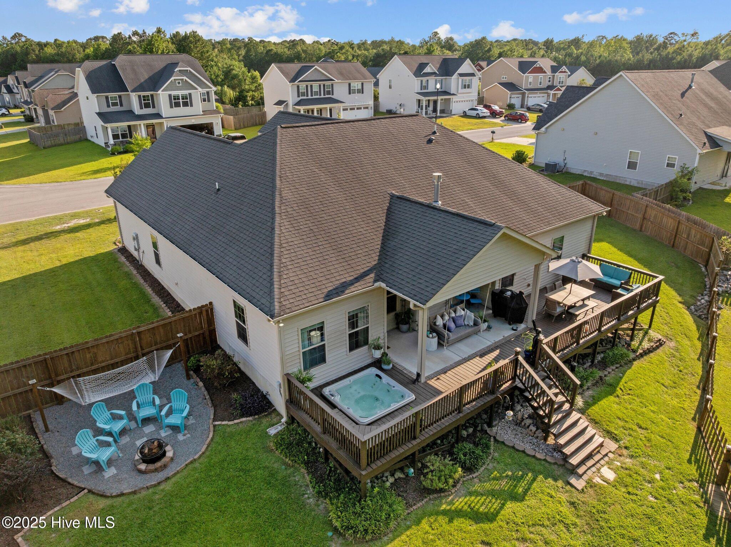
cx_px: 366
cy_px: 274
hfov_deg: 71.6
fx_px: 506
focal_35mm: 24
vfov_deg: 56.8
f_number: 4.5
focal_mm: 12.29
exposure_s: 1/800
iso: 100
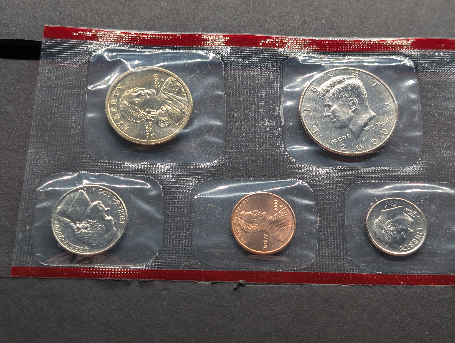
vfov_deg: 29.7
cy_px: 172
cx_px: 228
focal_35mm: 49
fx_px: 645
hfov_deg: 38.9
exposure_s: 1/33.2
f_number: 1.68
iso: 19
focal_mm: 6.9
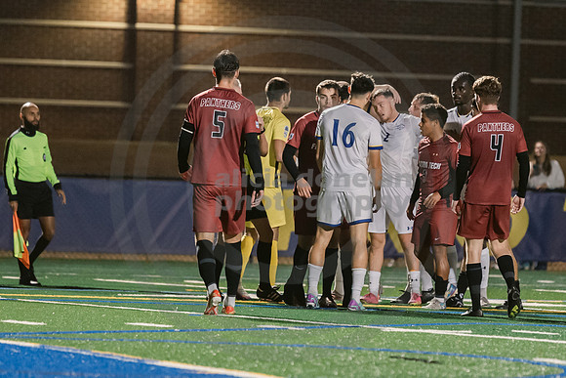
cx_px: 335
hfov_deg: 5.0
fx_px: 6431
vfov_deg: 3.4
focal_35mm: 409
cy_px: 147
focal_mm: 200
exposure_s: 1/500
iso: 2500
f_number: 2.8
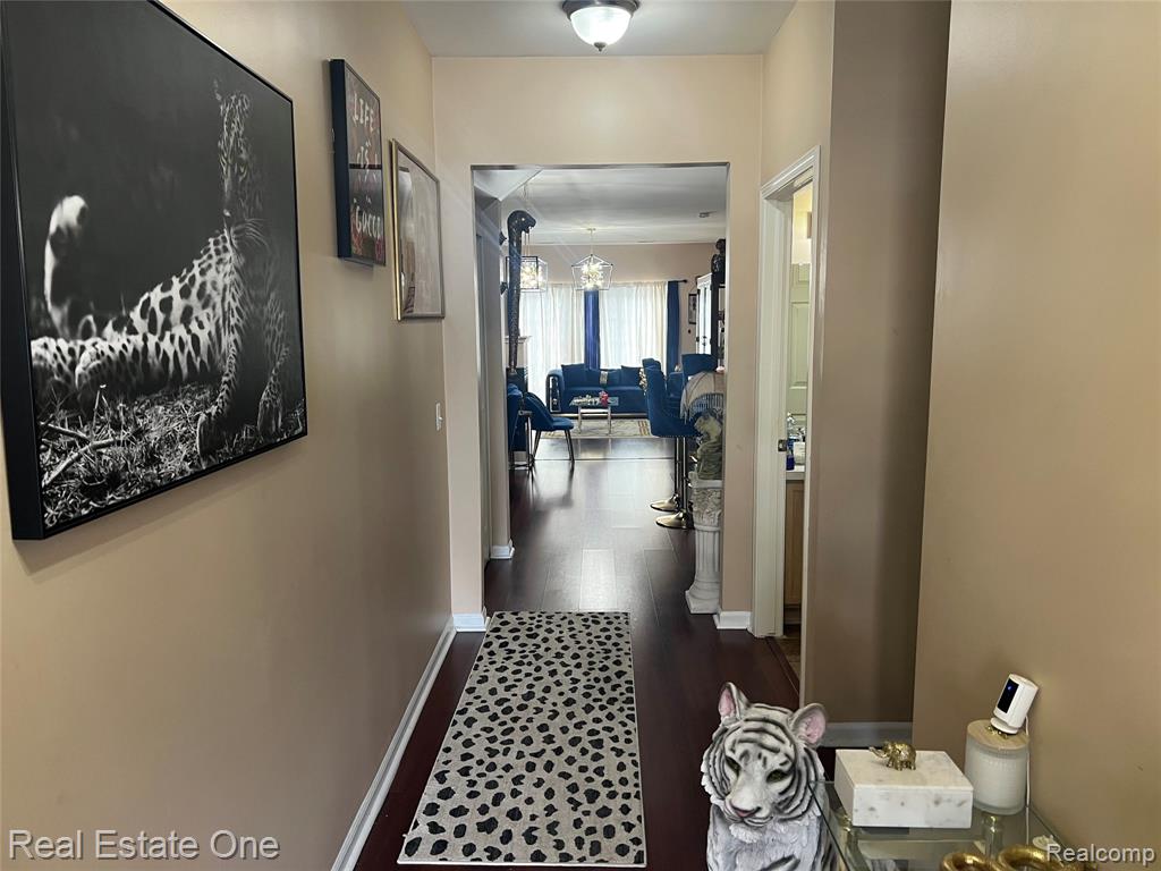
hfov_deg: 67.3
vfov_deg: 53.1
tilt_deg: -7.6
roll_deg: +0.5
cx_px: 580
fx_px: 872
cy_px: 436
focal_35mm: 26
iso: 100
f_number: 1.5
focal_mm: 5.7
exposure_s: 1/60
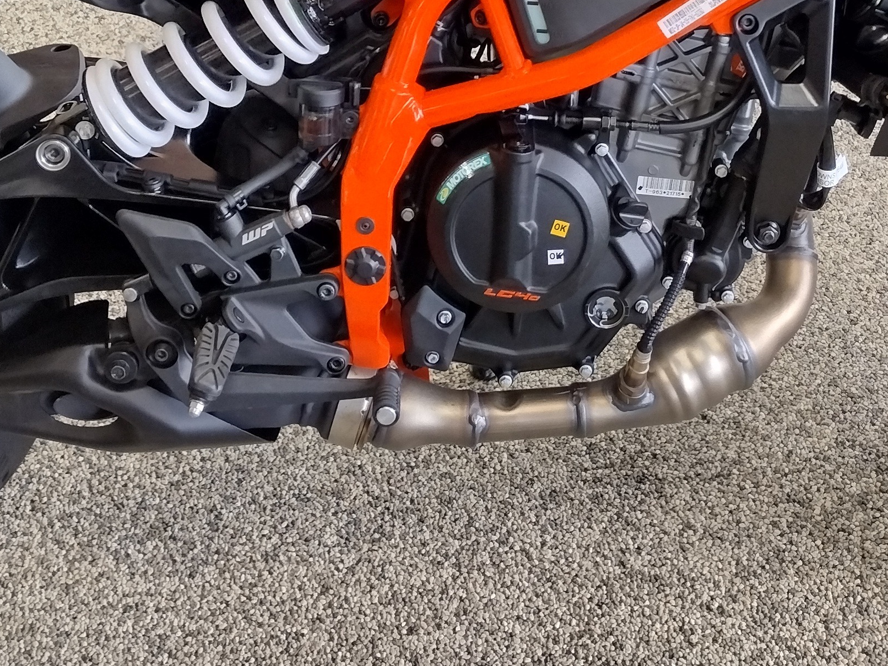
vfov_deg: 20.5
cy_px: -142
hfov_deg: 29.0
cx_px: 447
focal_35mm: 67
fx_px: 1719
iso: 198
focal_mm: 4.71
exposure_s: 1/120
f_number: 1.7
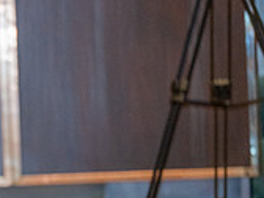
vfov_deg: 2.2
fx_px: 5056
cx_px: -157
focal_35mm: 663
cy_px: 177
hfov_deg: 3.0
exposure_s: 1/160
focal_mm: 200
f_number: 3.2
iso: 1250
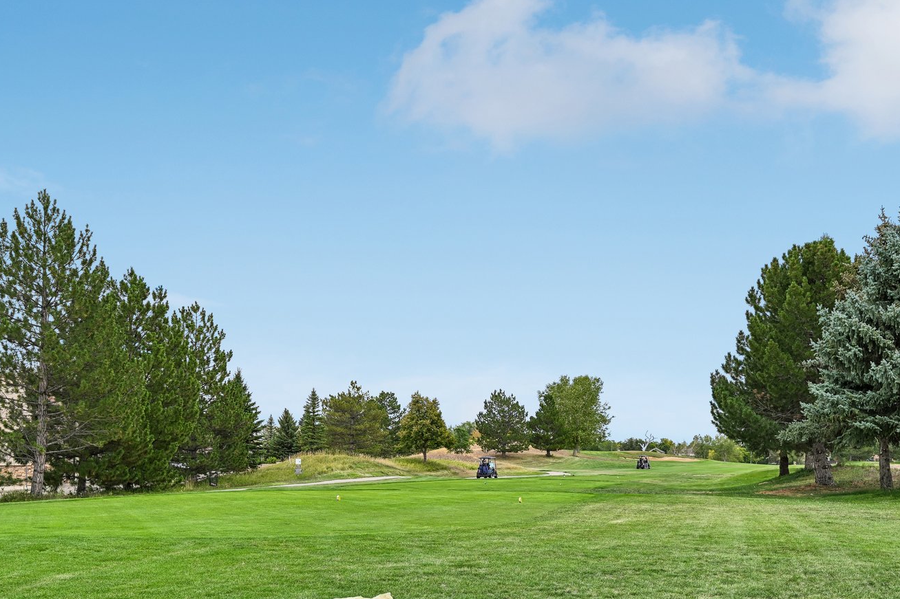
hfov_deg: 41.9
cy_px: 435
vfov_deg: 28.3
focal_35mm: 47
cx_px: 455
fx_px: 1175
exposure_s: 1/60
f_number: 8
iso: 64
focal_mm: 30
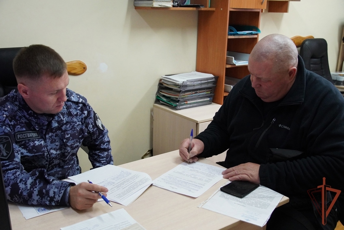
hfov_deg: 47.9
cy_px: 115
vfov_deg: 33.1
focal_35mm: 40
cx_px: 172
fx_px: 387
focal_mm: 27
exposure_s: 1/160
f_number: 4.5
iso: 5000
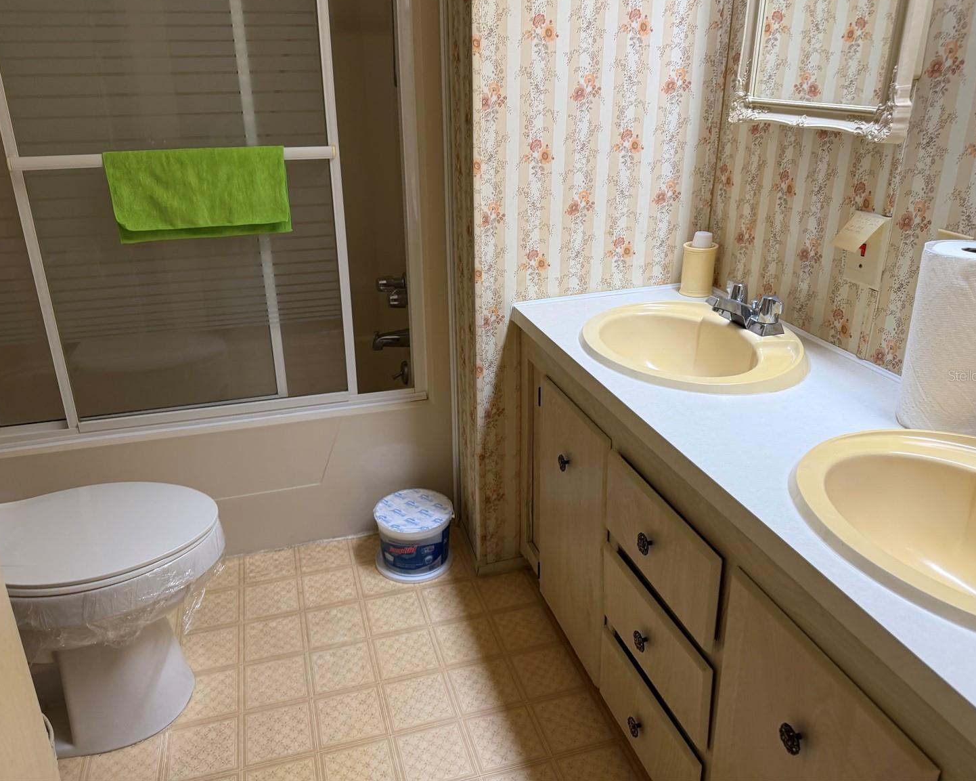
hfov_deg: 66.0
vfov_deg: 54.9
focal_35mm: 26
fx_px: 751
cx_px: 470
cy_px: 375
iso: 160
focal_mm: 6.76
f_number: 1.78
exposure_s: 1/60
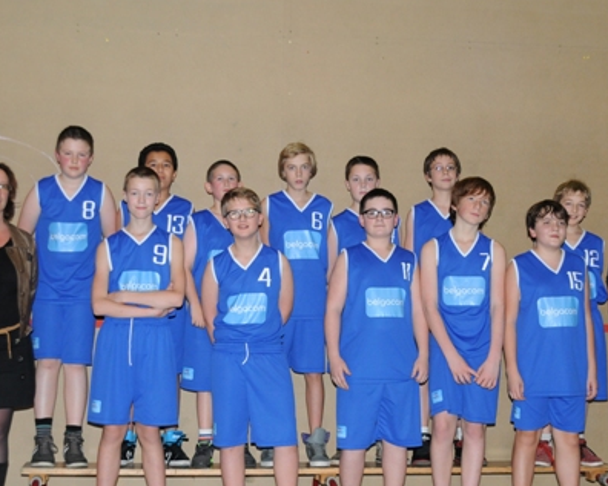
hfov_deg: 33.1
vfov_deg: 26.8
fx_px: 1022
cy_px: 251
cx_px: 312
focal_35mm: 57
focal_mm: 25
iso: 800
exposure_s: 1/60
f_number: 5.6
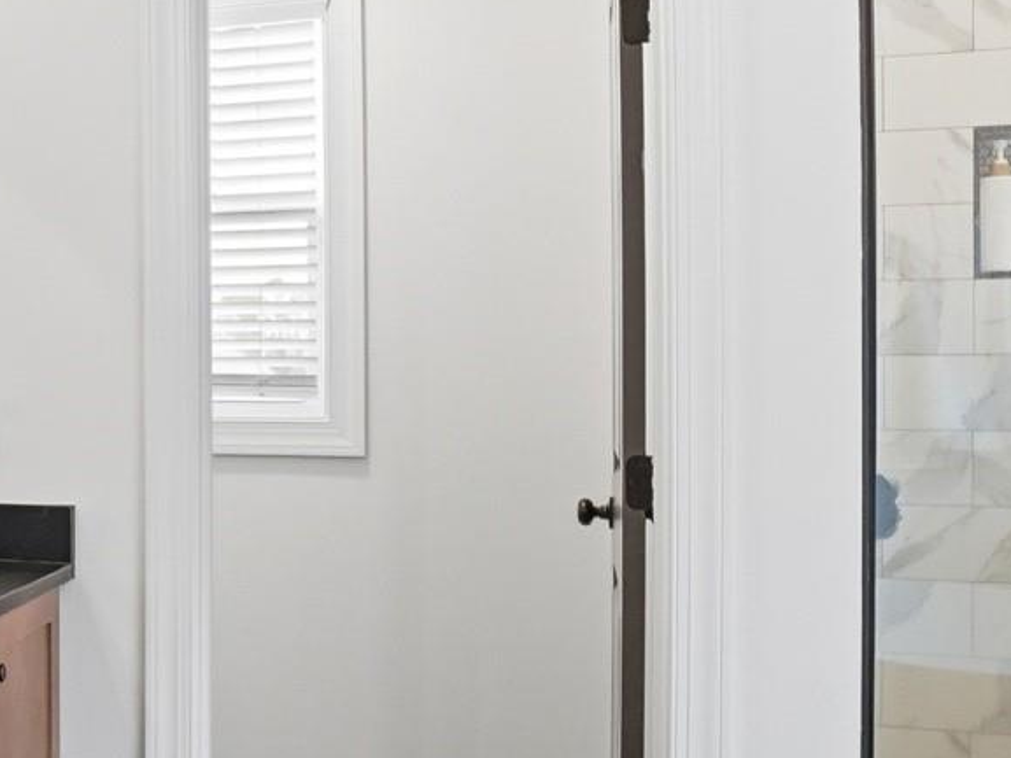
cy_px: 389
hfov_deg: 31.5
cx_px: -226
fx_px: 1461
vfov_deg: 29.1
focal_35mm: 50
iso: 100
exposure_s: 1/200
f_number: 4
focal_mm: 10
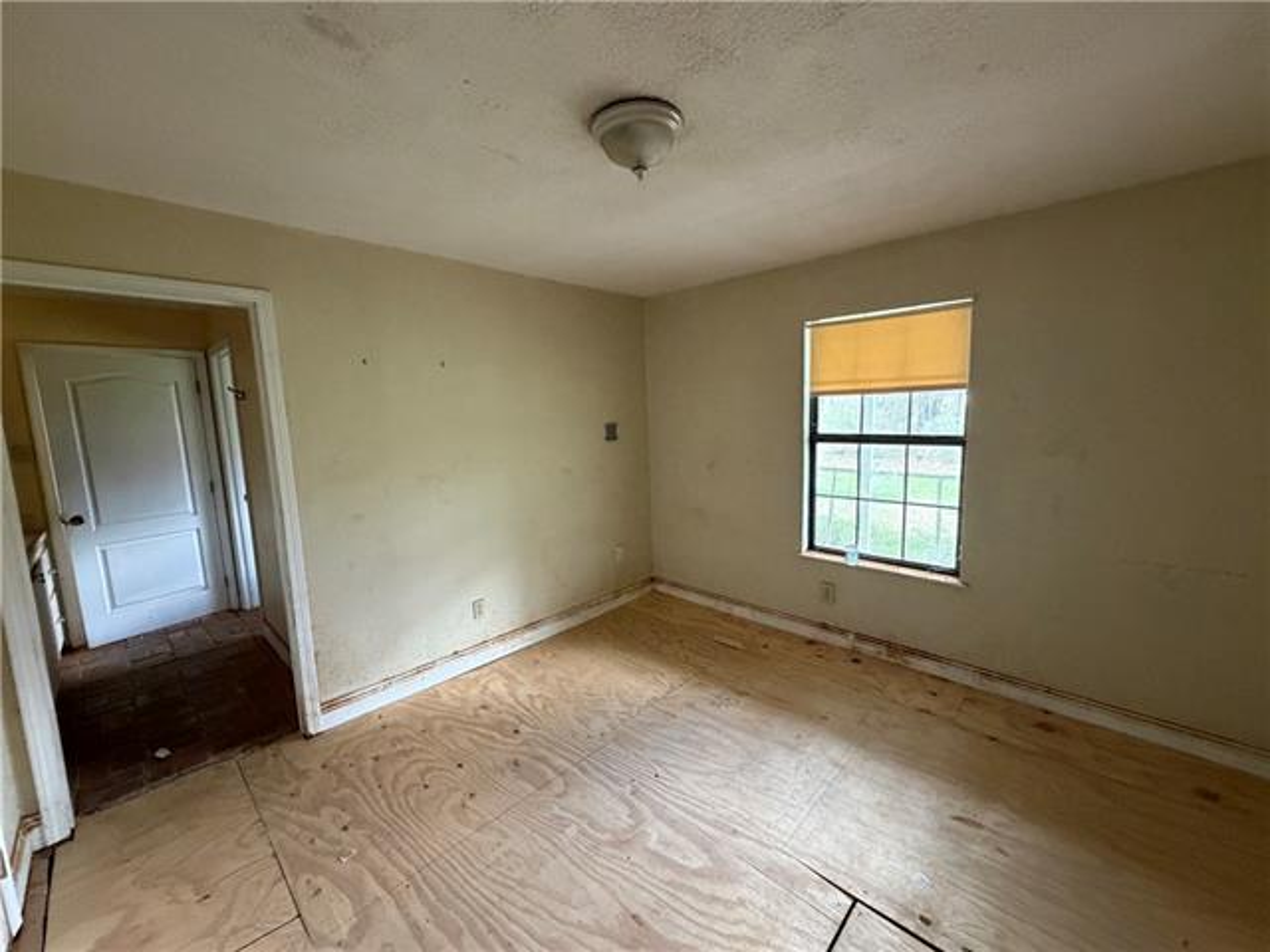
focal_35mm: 14
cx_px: 635
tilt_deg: -8.1
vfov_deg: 85.7
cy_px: 476
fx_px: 514
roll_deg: +1.8
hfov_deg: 102.1
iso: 500
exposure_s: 1/60
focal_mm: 2.22
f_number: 2.2
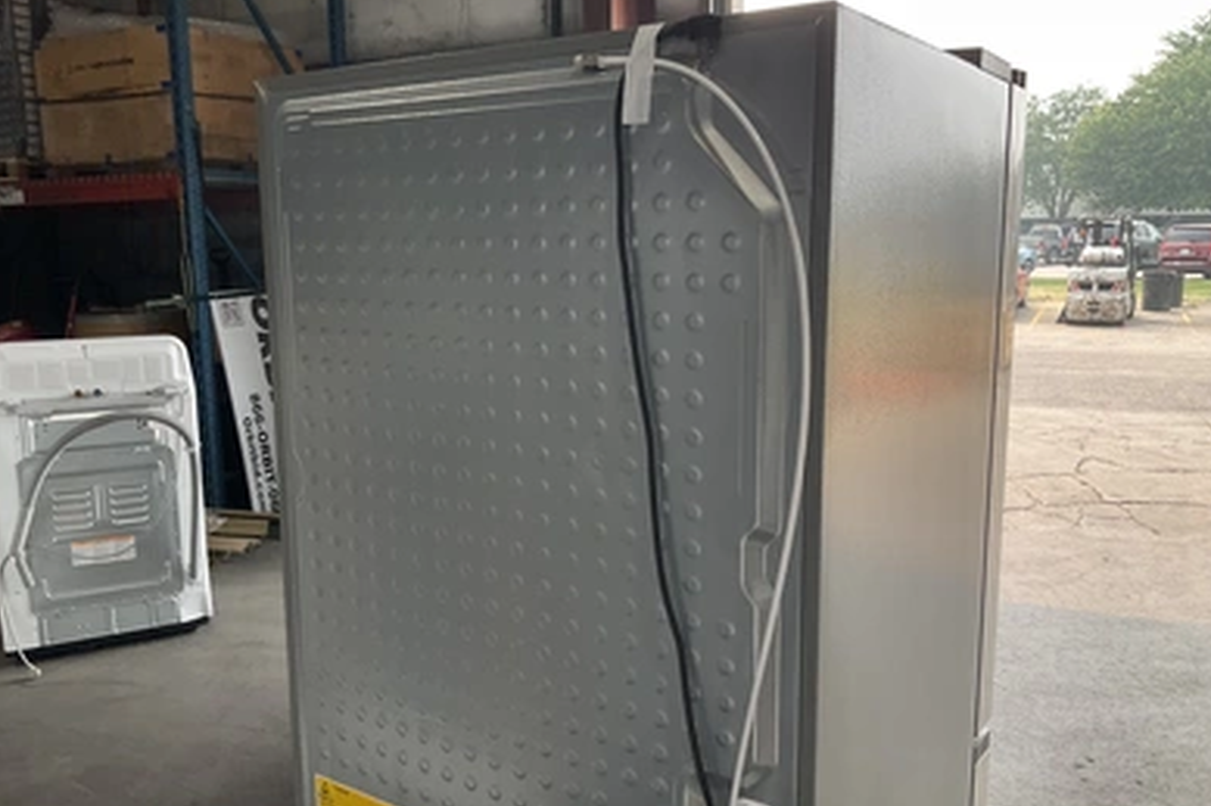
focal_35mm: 31
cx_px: 607
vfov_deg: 42.3
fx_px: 1042
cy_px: 417
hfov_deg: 60.3
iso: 20
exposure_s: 1/133
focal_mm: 3
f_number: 1.8
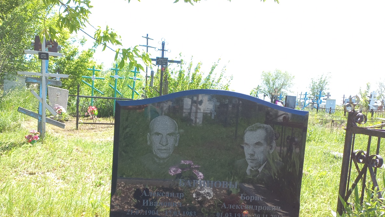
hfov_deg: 59.2
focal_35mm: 33
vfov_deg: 35.4
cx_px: 161
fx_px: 337
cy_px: 136
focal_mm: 4.6
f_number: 1.8
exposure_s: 1/157
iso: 25
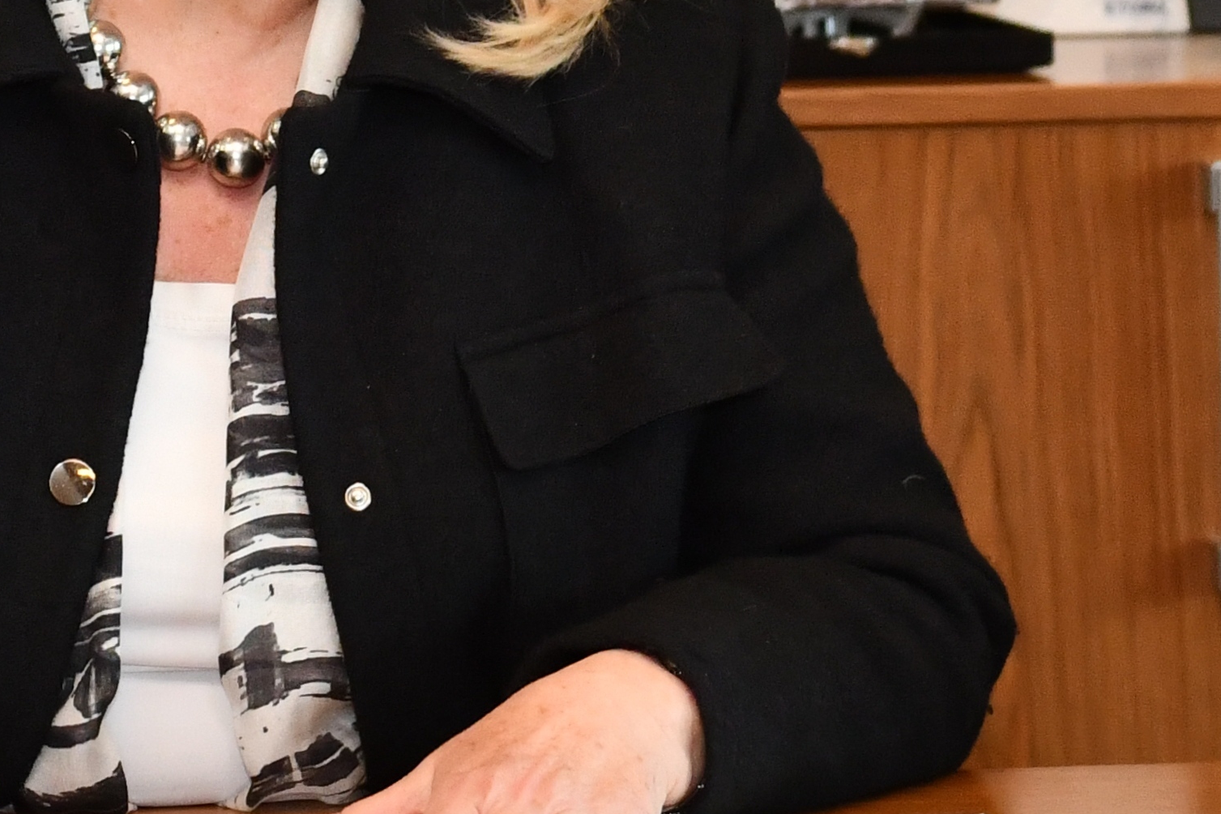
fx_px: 5664
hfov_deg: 12.2
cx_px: 1010
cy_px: -608
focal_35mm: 167
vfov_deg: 8.0
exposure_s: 1/200
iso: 1000
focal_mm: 40
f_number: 3.5
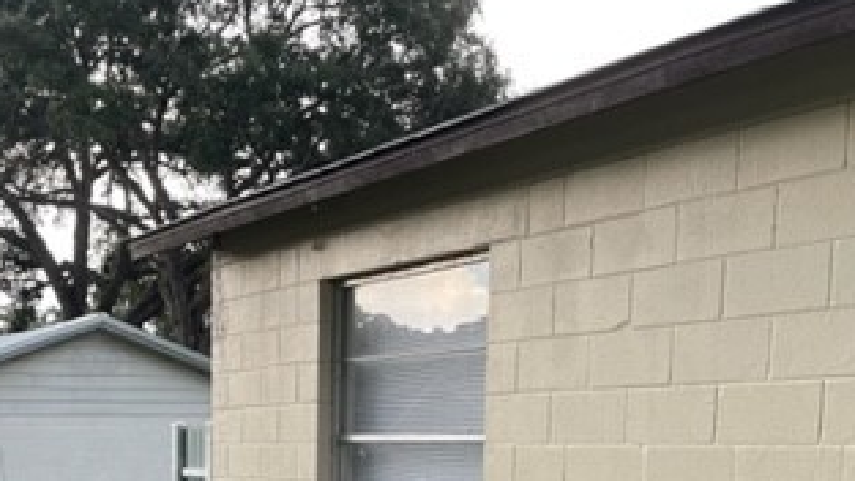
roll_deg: +0.4
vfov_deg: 19.2
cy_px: 620
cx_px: 115
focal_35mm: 58
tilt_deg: -8.4
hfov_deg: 34.4
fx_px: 1315
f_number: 1.6
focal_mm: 5.1
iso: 40
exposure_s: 1/121
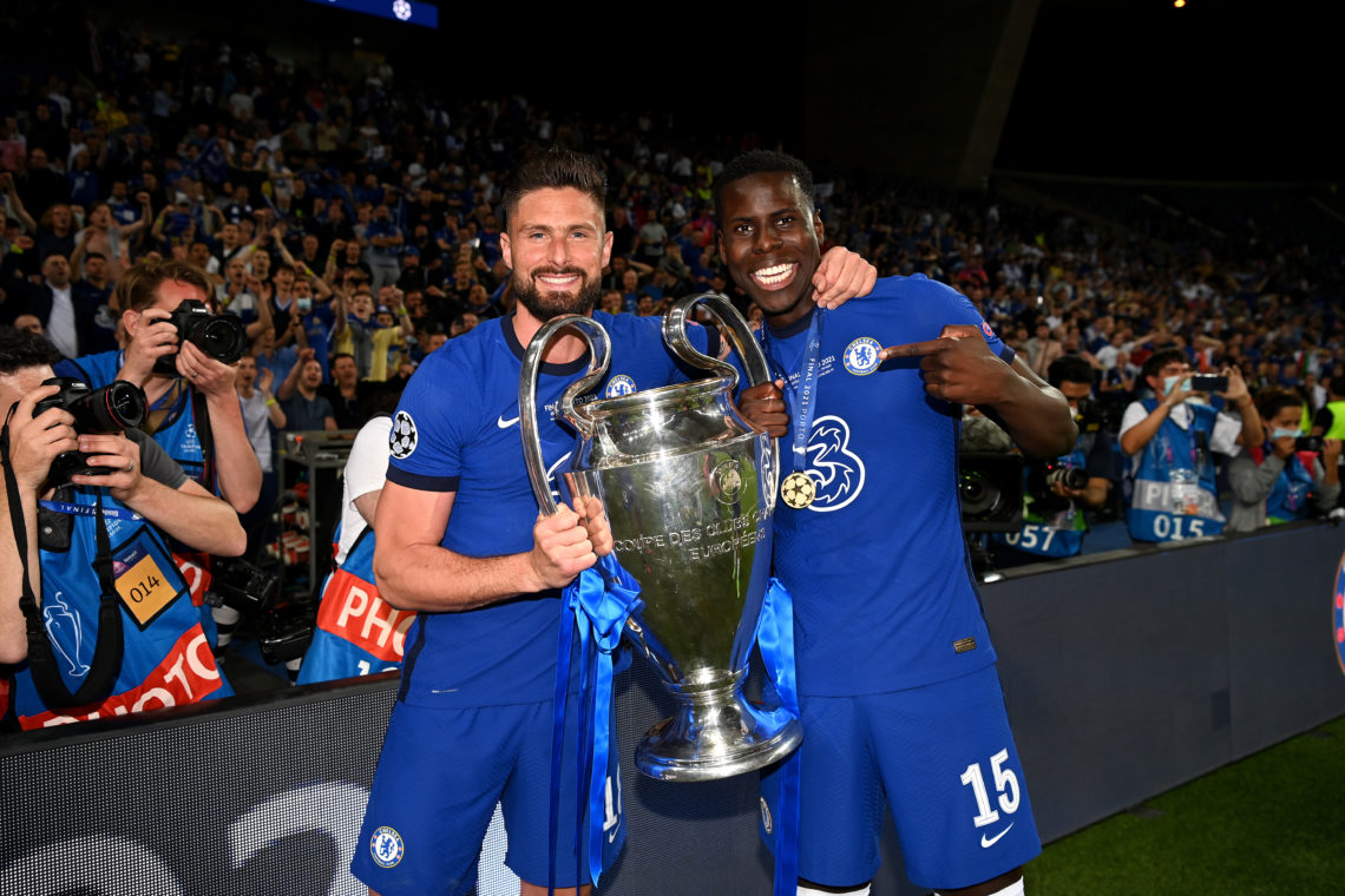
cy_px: 448
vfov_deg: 42.3
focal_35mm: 31
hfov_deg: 60.3
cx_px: 672
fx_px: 1158
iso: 1000
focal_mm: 31
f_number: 5.6
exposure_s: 1/500
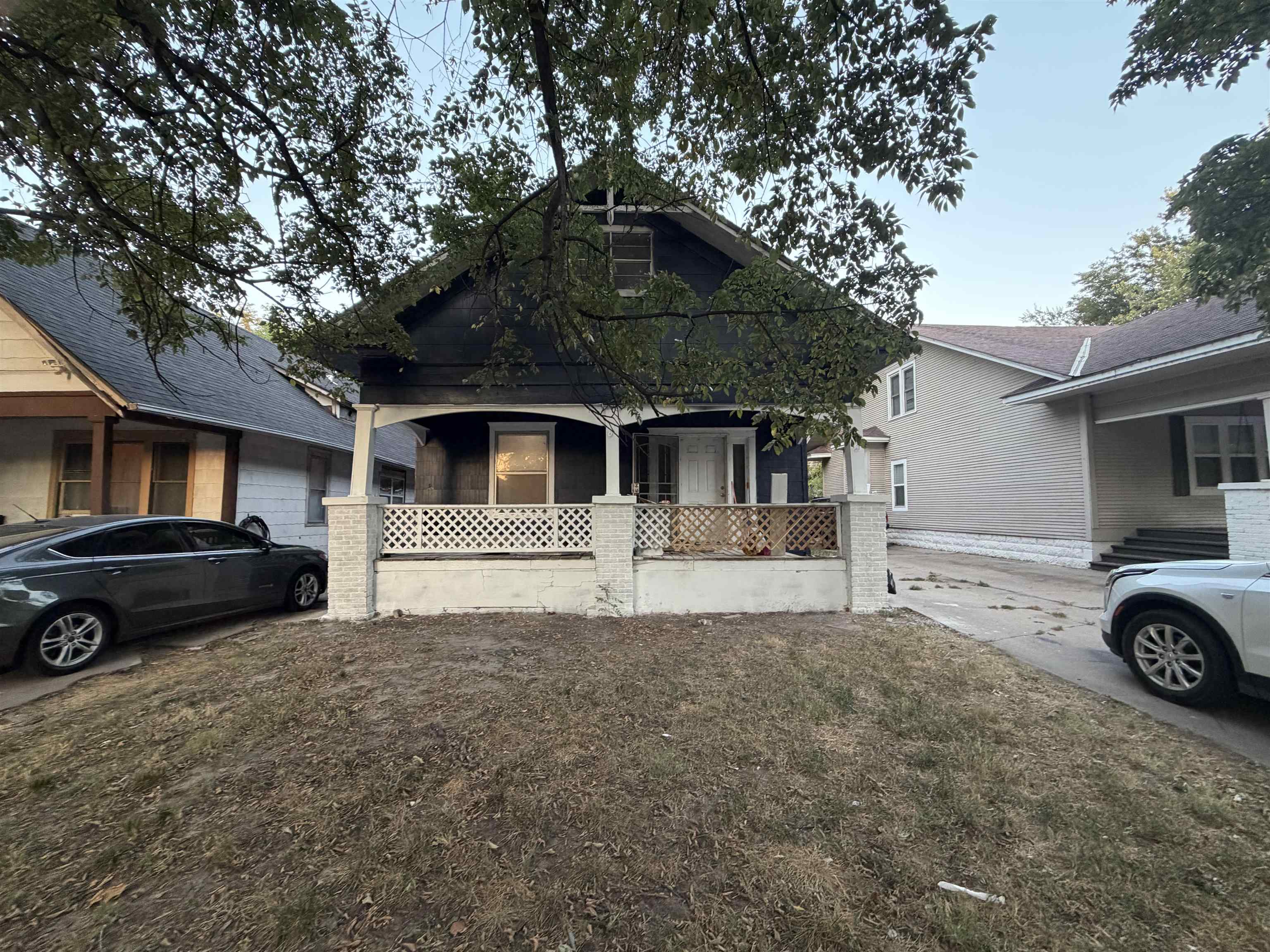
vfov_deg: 85.7
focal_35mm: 14
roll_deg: +0.6
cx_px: 635
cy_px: 476
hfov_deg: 102.1
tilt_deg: +3.5
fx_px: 514
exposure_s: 1/115
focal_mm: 2.22
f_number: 2.2
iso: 320
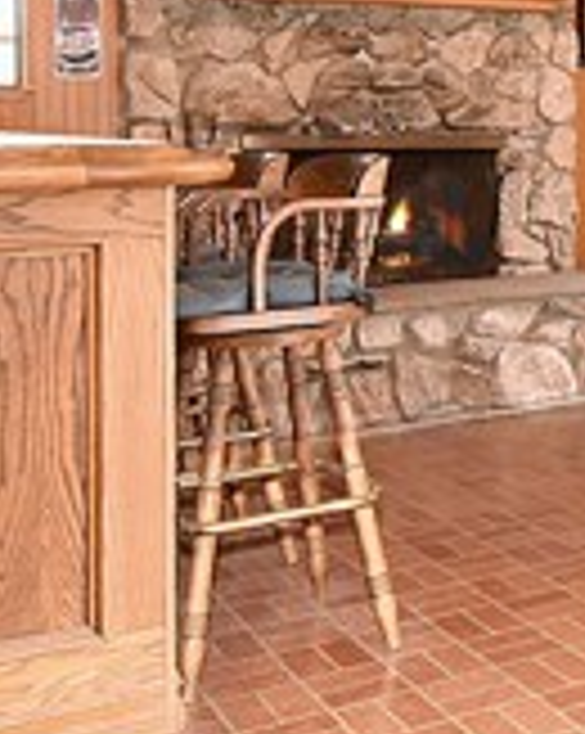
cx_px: 783
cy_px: 137
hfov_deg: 22.2
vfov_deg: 30.3
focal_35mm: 61
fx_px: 1319
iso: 800
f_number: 6.3
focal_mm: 11
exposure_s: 1/40
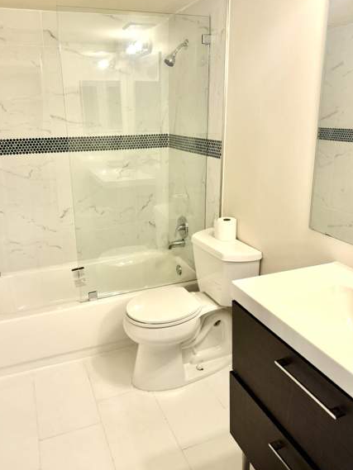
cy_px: 212
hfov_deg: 51.3
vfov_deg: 65.2
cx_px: 162
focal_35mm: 27
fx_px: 367
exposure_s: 1/120
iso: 160
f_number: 1.78
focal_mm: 6.76
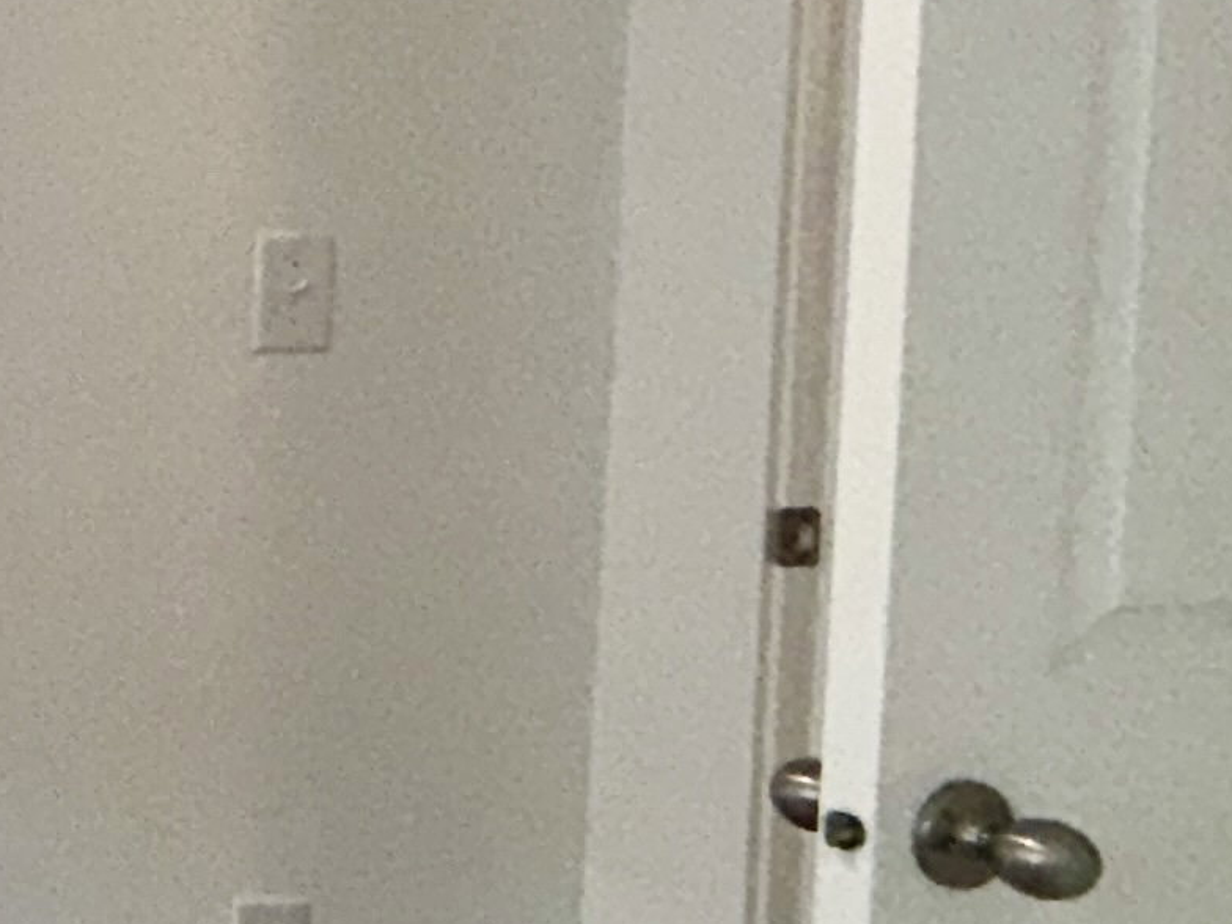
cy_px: 192
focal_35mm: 72
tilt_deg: -2.7
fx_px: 2563
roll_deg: -0.1
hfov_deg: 16.6
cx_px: -1477
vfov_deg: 20.2
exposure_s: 1/122
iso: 64
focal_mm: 2.22
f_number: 2.2
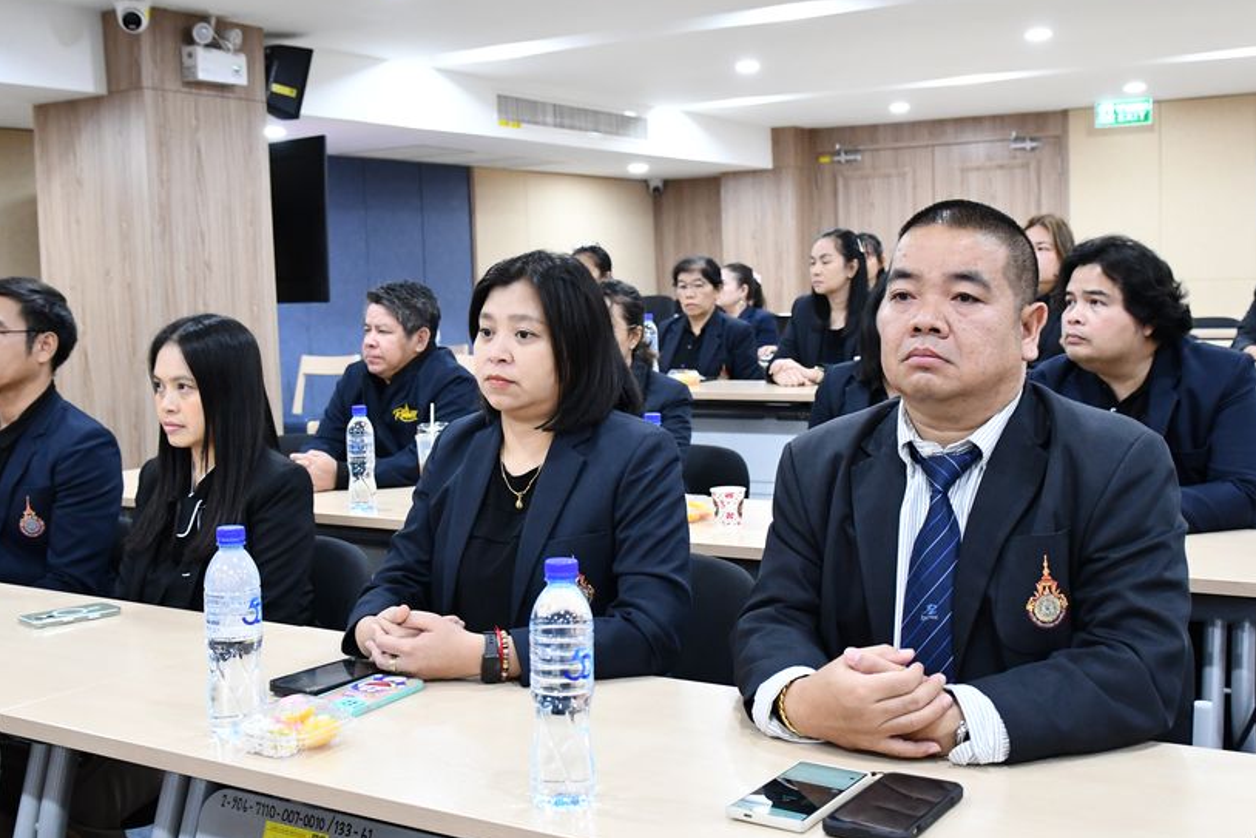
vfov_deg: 34.2
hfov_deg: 49.5
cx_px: 614
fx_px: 1361
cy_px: 384
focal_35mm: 39
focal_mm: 21
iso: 2500
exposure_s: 1/125
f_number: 3.5
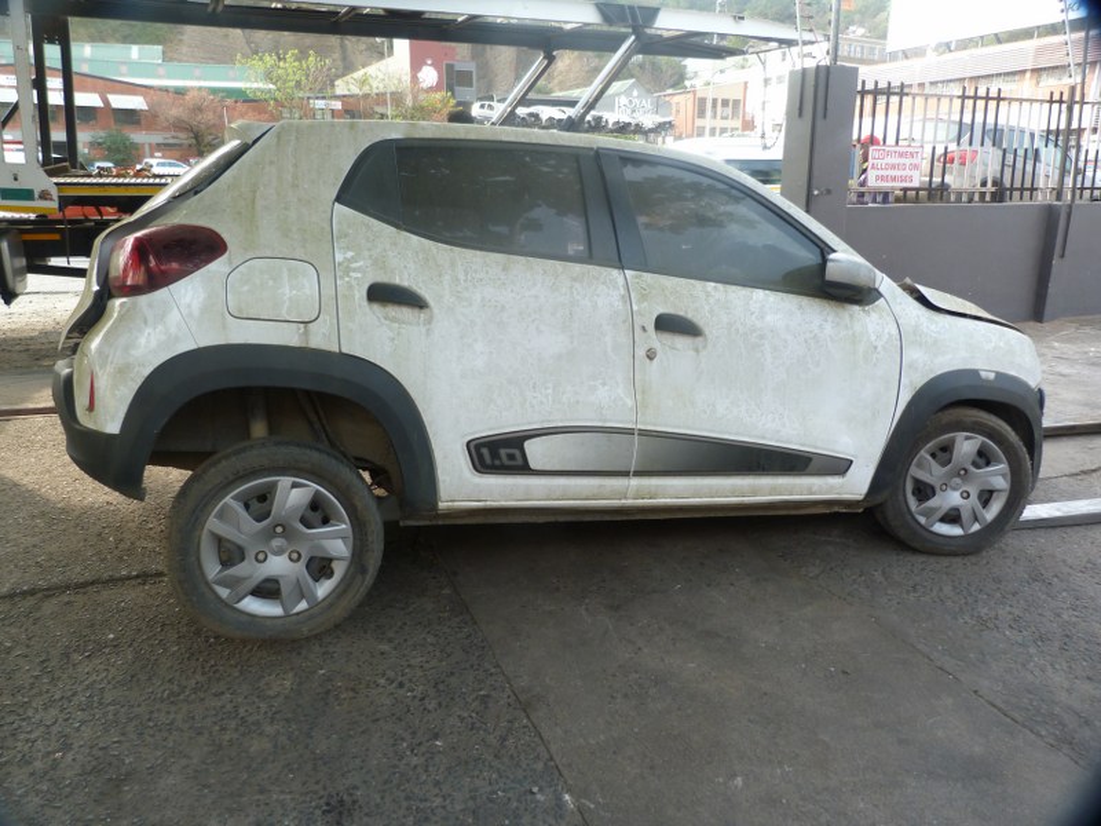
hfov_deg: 69.4
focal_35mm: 25
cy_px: 413
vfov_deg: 54.9
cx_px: 550
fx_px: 795
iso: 80
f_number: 2.8
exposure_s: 1/80
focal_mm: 4.5
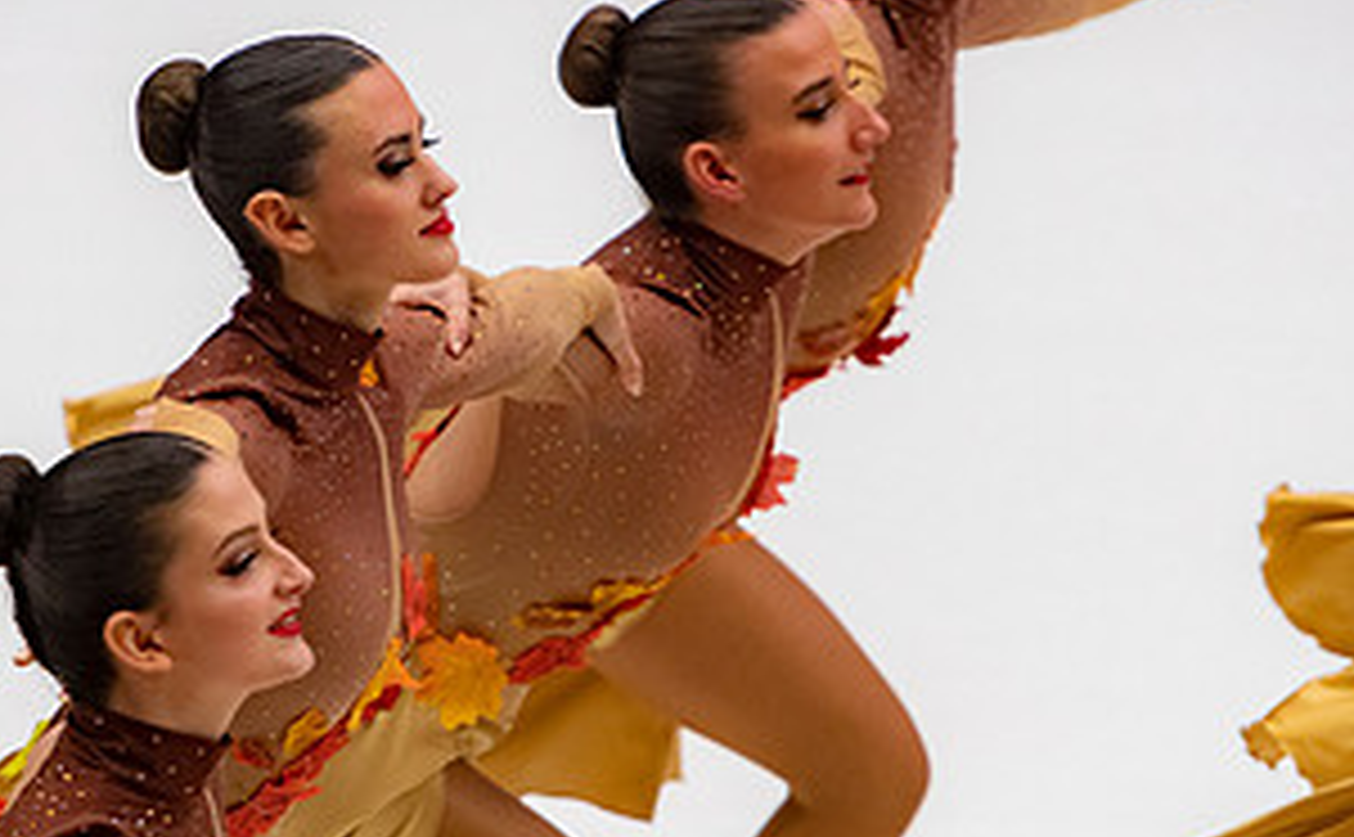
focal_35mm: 546
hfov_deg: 3.9
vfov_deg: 2.4
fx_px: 20084
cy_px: 359
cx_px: 504
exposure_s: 1/500
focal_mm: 185
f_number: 3.5
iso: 900
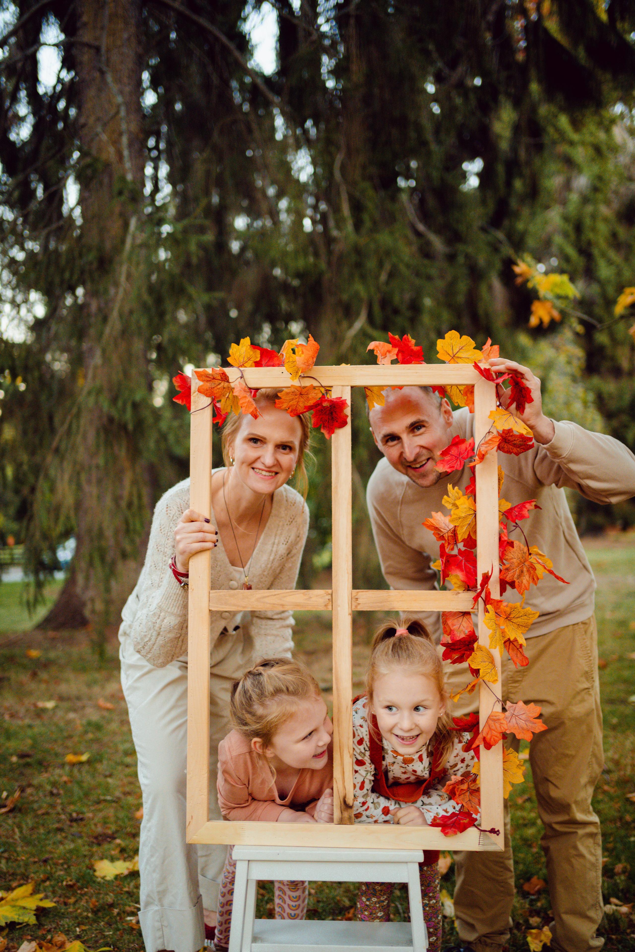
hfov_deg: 37.9
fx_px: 926
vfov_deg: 54.4
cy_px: 476
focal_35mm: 35
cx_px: 318
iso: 640
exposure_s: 1/320
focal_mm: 35
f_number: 1.8
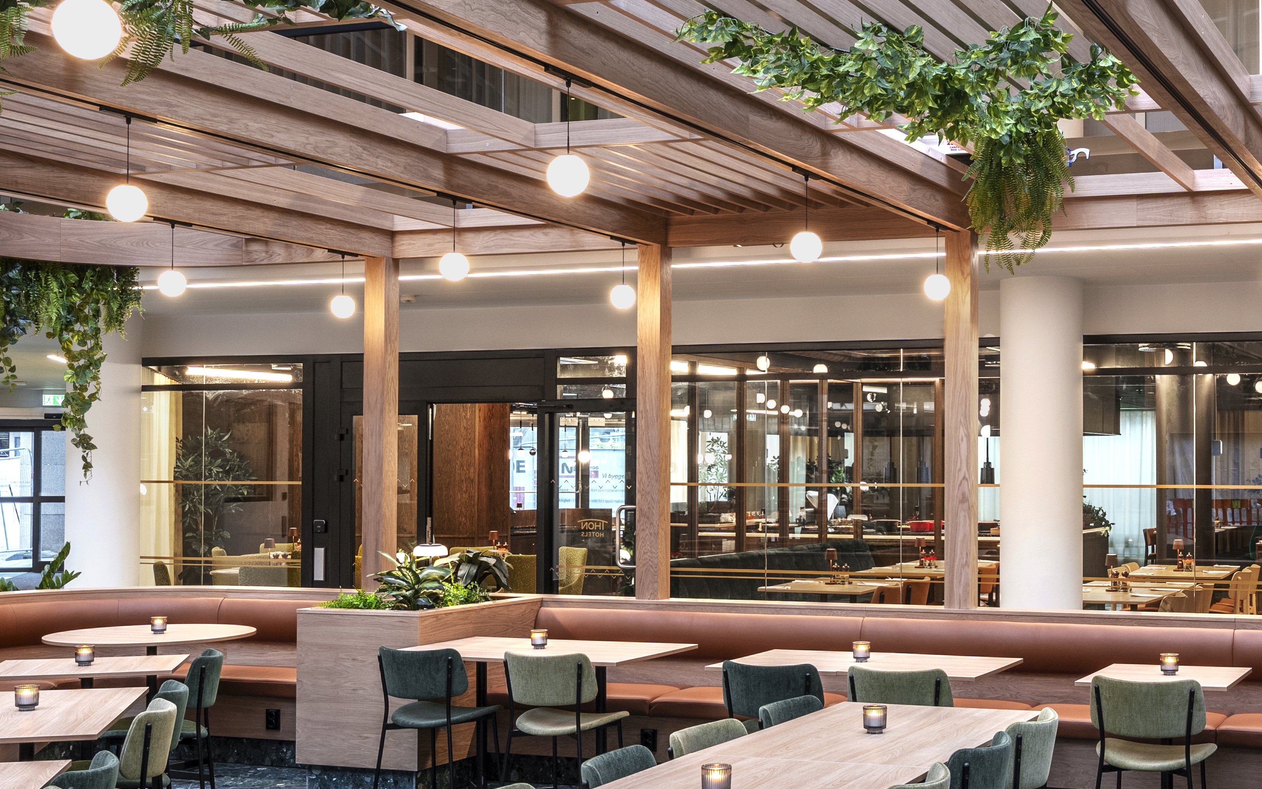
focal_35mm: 50
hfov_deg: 39.4
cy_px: 438
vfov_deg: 25.8
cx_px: 926
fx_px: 1720
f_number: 9.5
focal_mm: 27
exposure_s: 1/4
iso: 250
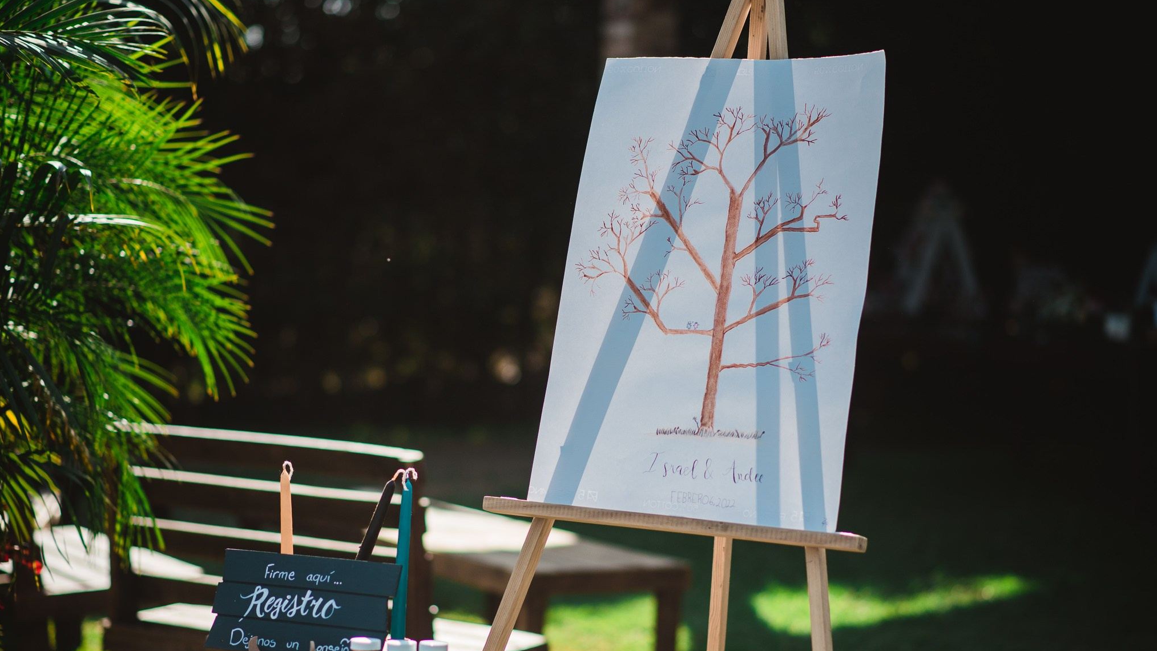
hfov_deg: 23.7
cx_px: 574
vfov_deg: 13.4
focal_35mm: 90
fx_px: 2761
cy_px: 385
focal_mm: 85
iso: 100
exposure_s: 1/4000
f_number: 2.2
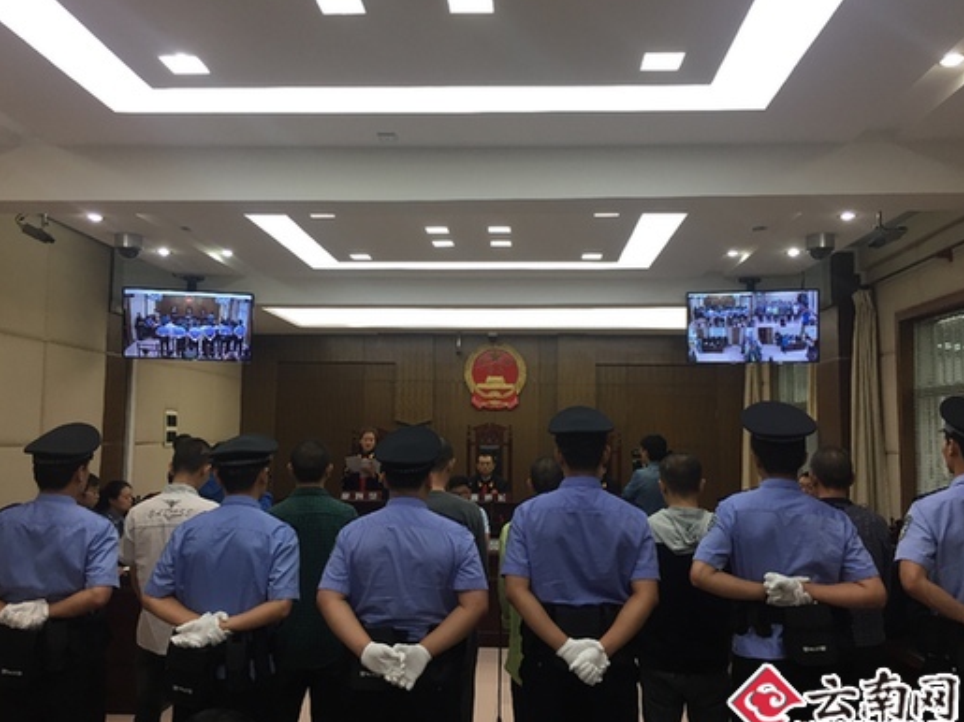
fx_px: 863
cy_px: 377
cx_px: 482
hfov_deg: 58.4
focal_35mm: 31
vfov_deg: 45.4
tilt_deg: +5.1
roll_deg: -1.9
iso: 32
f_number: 2.2
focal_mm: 4.15
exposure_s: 1/33
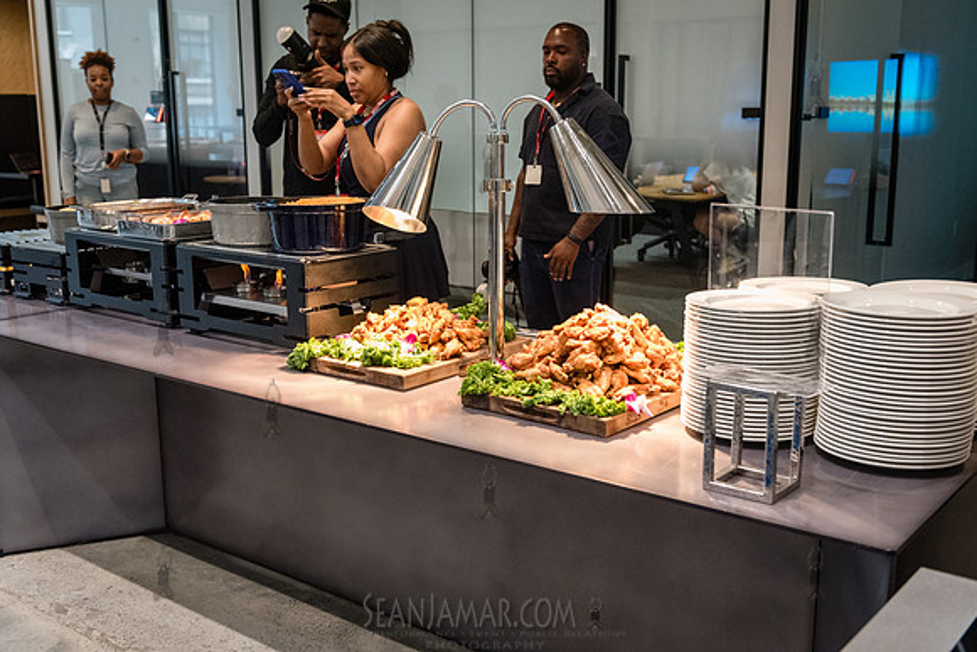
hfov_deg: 50.3
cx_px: 488
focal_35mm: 38
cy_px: 326
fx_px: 1041
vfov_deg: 34.8
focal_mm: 38
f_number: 3.5
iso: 5000
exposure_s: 1/250
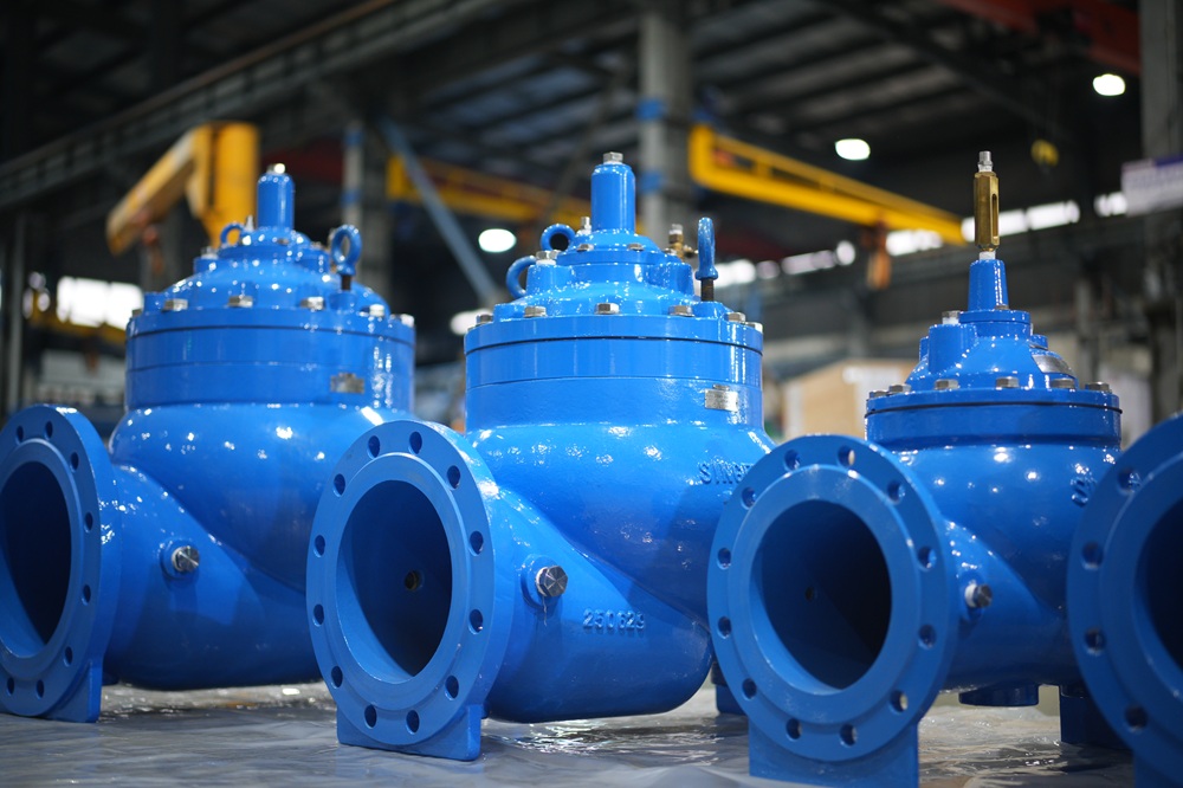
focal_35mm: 50
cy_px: 394
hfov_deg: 39.6
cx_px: 592
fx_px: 1642
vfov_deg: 27.0
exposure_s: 1/100
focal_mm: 50
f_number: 1.8
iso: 800
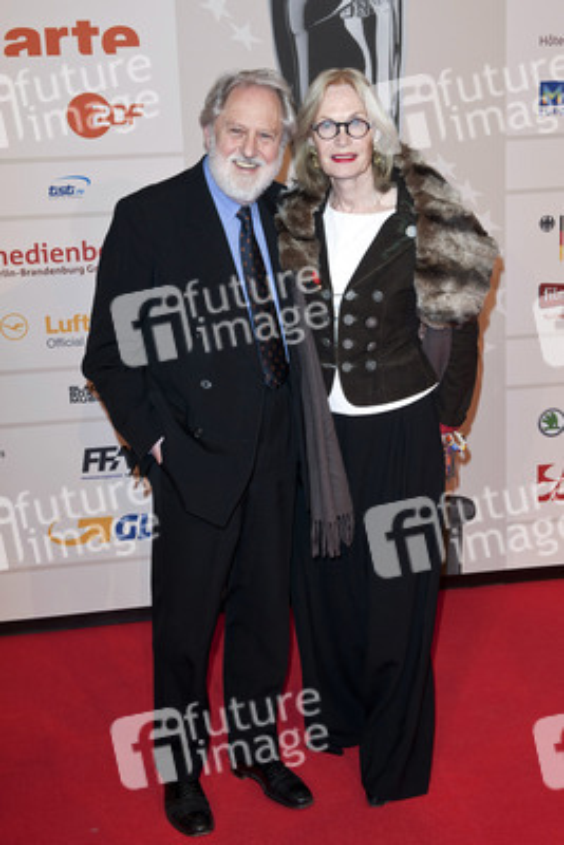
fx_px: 1127
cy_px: 422
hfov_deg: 28.1
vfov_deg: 41.1
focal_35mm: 48
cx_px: 282
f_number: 5.6
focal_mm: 48
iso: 800
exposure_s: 1/250
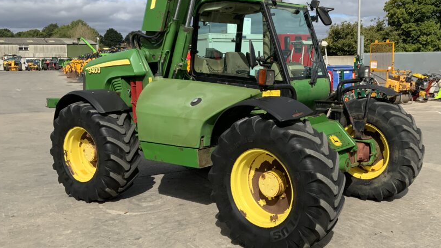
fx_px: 468
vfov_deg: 29.7
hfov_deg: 50.0
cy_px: 108
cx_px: 273
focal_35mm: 40
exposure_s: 1/2427
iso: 16
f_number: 1.8
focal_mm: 3
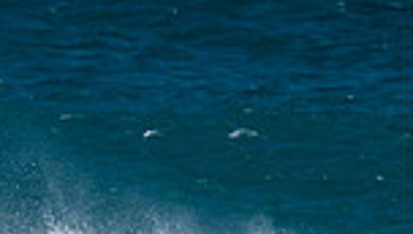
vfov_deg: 0.5
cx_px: 35
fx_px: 24499
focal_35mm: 2234
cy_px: 467
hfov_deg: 1.0
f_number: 8
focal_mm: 560
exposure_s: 1/2000
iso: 800
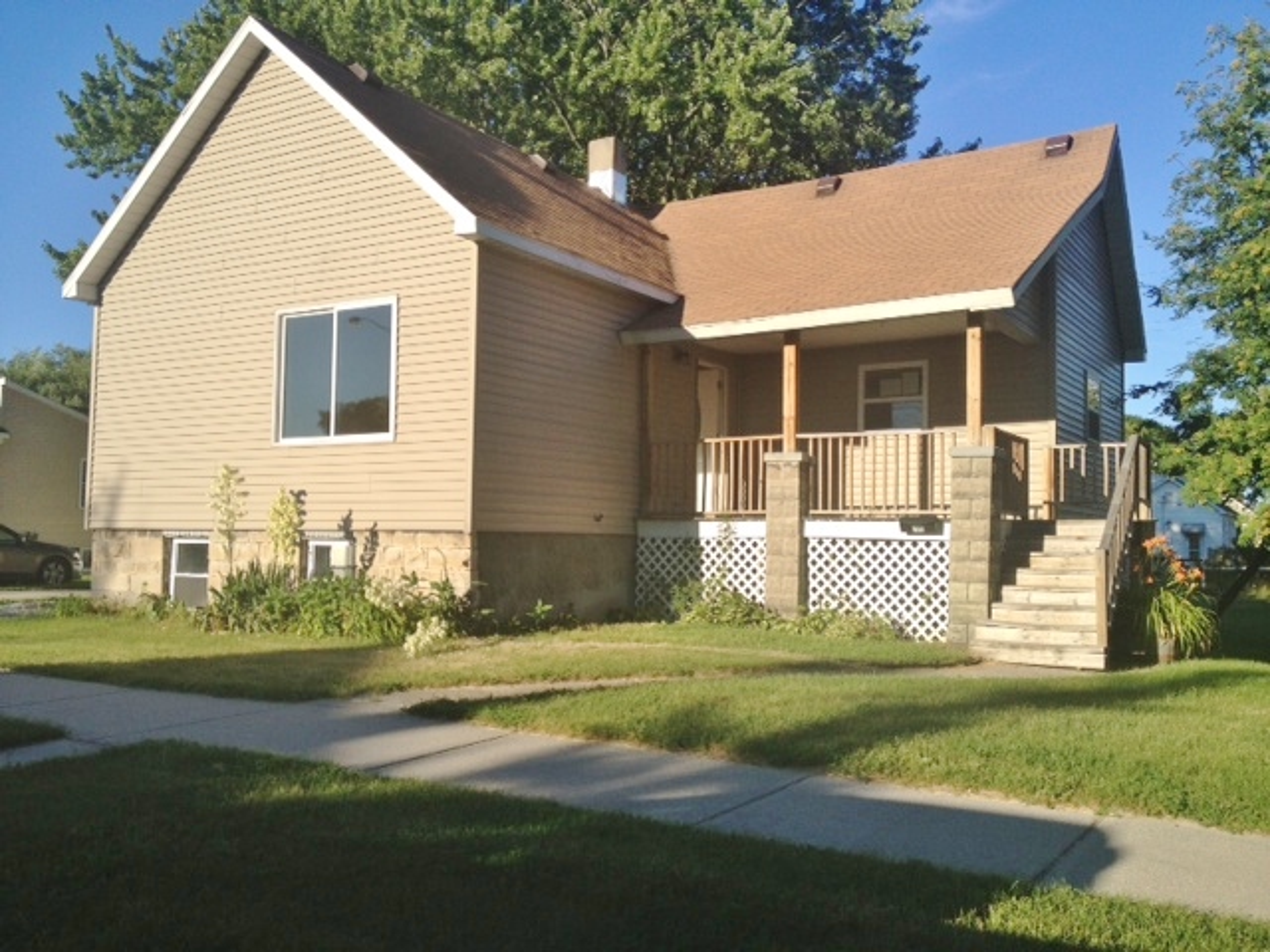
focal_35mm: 35
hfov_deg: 52.6
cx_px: 635
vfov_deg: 40.7
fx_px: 1284
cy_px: 476
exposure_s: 1/1227
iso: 50
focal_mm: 4.28
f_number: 2.4
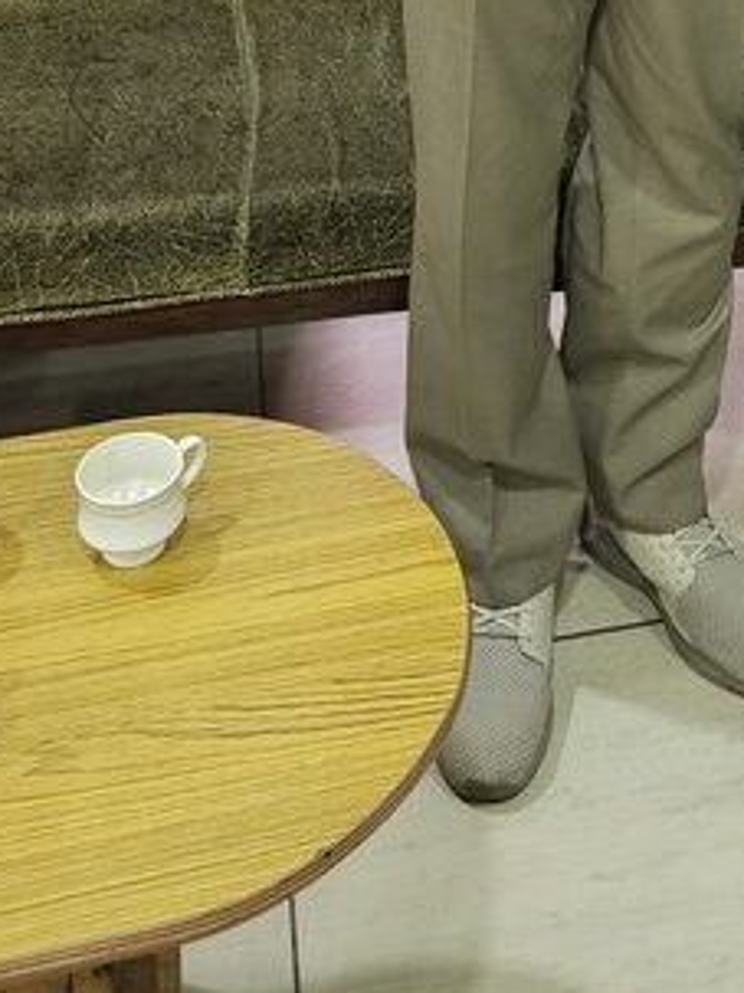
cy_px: -577
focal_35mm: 76
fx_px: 2179
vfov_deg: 20.9
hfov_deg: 18.9
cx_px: 737
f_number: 1.7
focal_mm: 6.3
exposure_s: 1/60
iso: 500
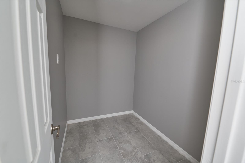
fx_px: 95
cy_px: 82
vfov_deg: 81.2
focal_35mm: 14
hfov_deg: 104.3
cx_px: 122
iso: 400
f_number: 5
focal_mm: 14
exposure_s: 1/200
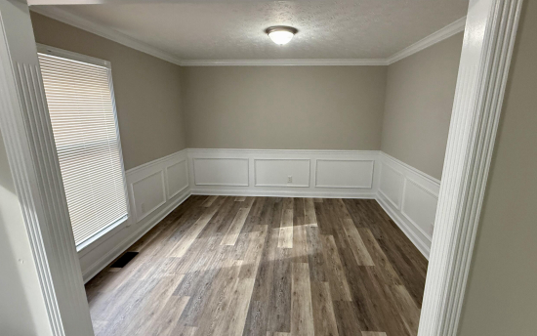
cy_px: 169
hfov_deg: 91.0
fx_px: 263
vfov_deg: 65.0
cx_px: 280
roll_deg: +0.1
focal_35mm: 18
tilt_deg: -13.0
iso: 320
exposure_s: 1/120
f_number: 2.2
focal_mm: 2.22
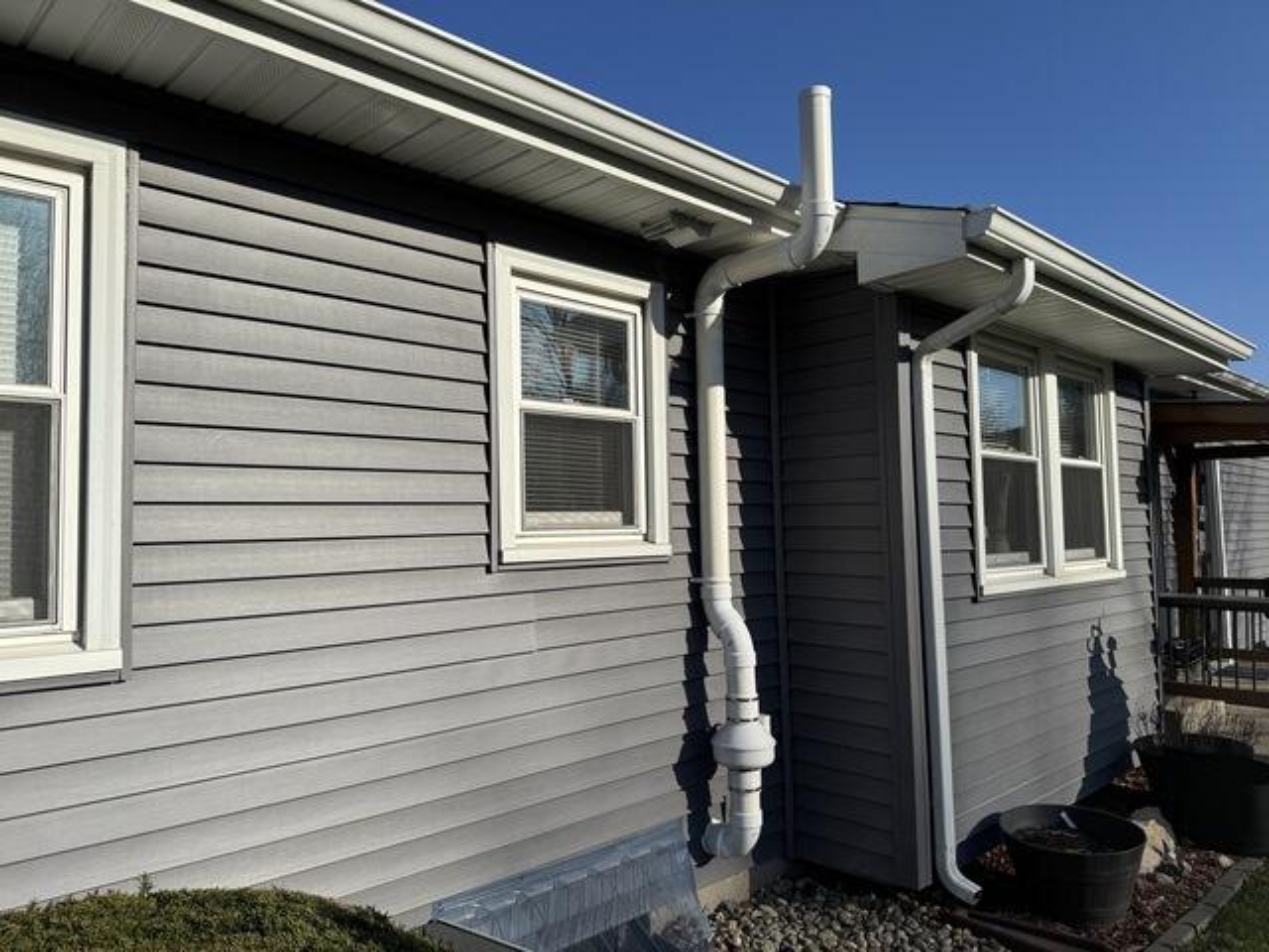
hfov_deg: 71.6
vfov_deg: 56.8
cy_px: 476
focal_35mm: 24
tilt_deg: +3.2
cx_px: 634
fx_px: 880
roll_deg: +0.8
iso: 80
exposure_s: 1/7092
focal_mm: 6.76
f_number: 1.78
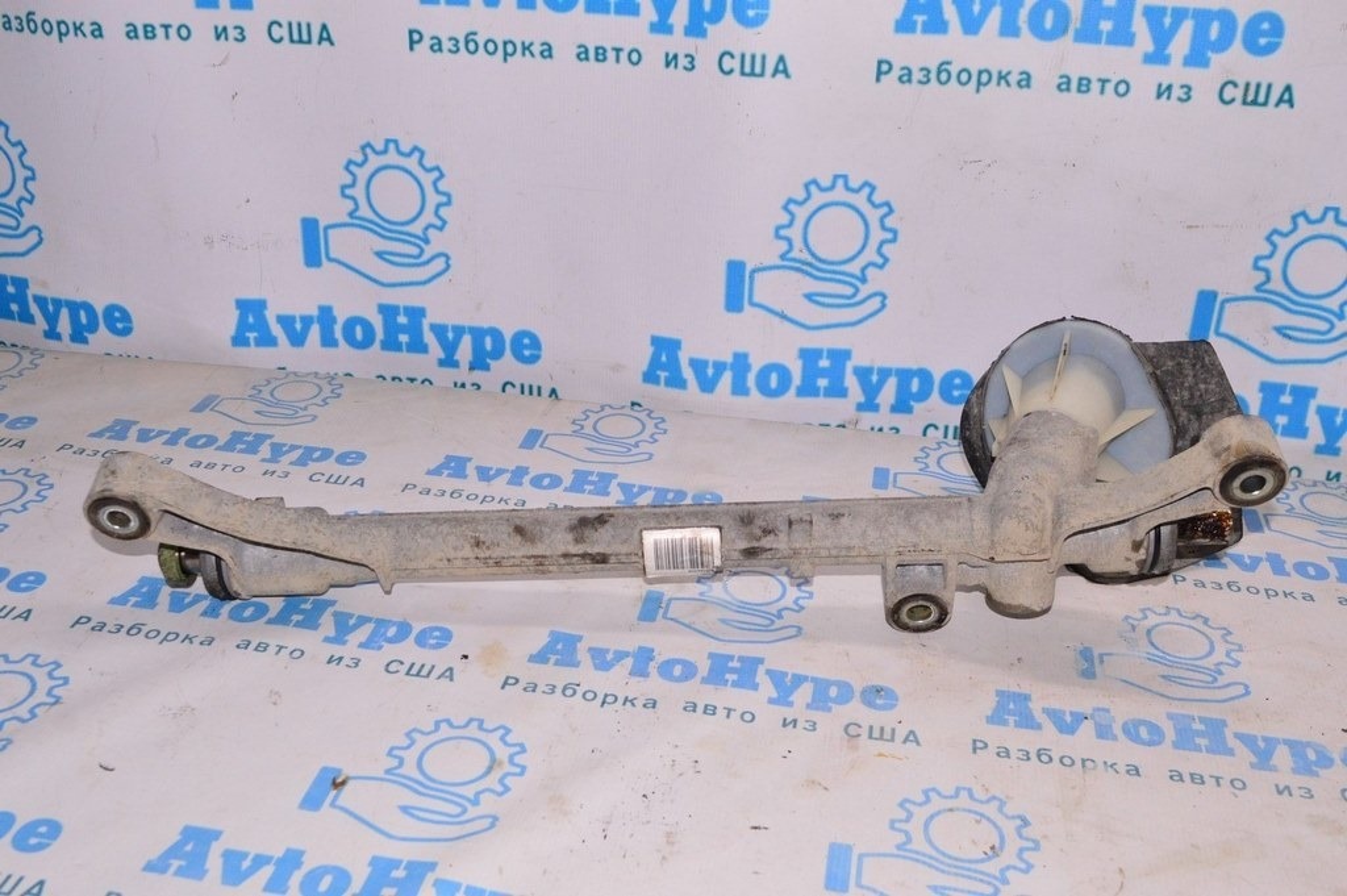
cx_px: 674
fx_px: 1458
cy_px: 448
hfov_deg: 49.6
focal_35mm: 39
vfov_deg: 34.2
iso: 1600
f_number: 8
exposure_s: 1/200
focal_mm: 26
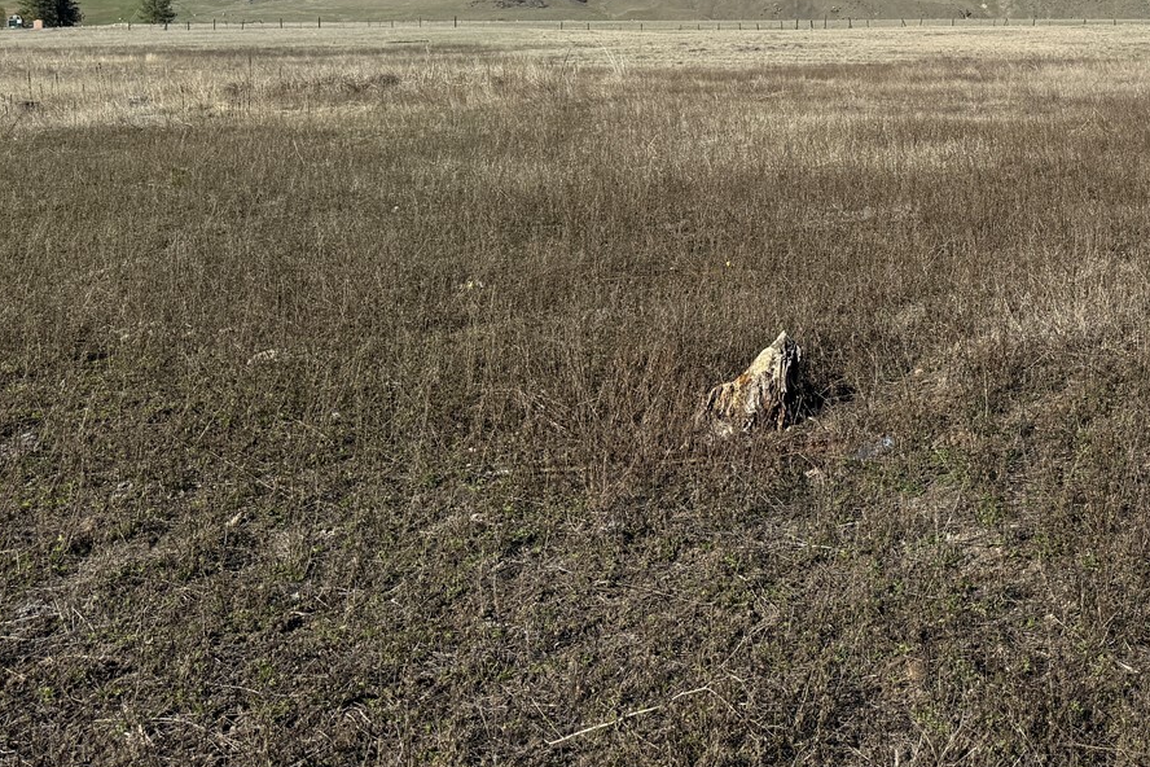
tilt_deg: +1.0
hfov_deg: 40.8
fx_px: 1437
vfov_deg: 28.3
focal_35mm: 45
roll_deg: +1.6
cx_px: 1000
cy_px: 25
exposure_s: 1/5319
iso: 80
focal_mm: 6.76
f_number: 1.78
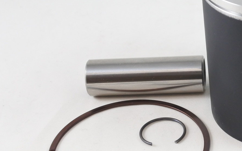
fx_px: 501
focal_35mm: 76
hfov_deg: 26.3
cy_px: 65
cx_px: 218
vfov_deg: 17.1
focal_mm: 13.7
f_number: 4
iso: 450
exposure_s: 1/125
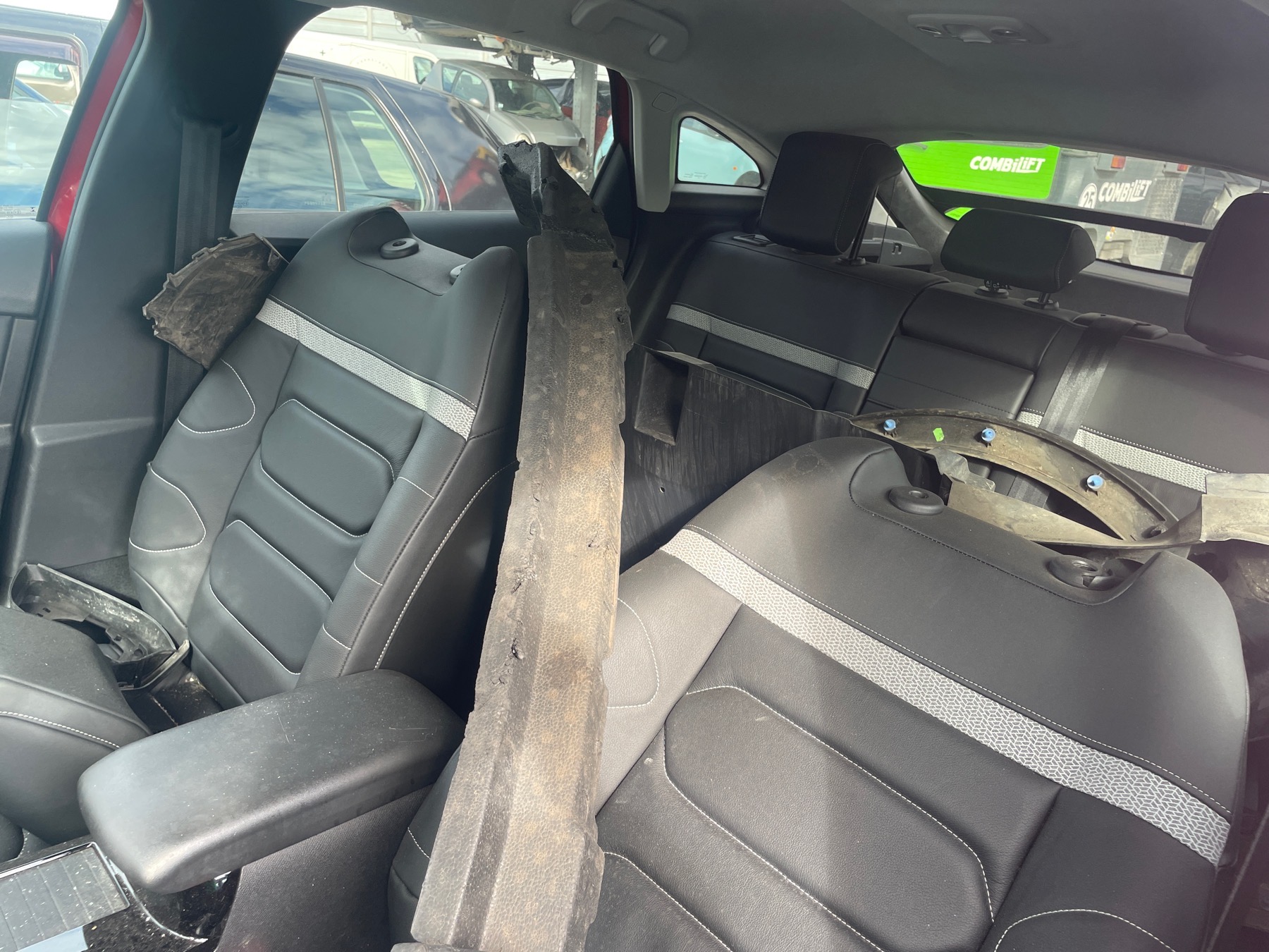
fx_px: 953
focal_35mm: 26
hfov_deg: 67.3
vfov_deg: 53.1
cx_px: 634
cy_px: 476
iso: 50
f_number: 1.6
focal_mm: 4.2
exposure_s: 1/121
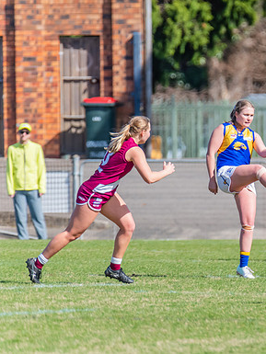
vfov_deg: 1.9
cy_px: 158
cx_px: 353
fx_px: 10732
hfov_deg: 1.4
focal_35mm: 1048
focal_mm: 500
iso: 800
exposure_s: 1/1600
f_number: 8
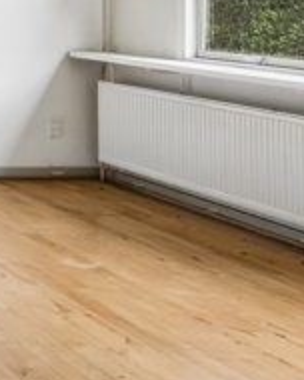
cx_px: -444
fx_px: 1001
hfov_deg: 12.9
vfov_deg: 20.6
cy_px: -29
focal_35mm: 89
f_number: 8
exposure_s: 1/10
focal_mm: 15
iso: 200
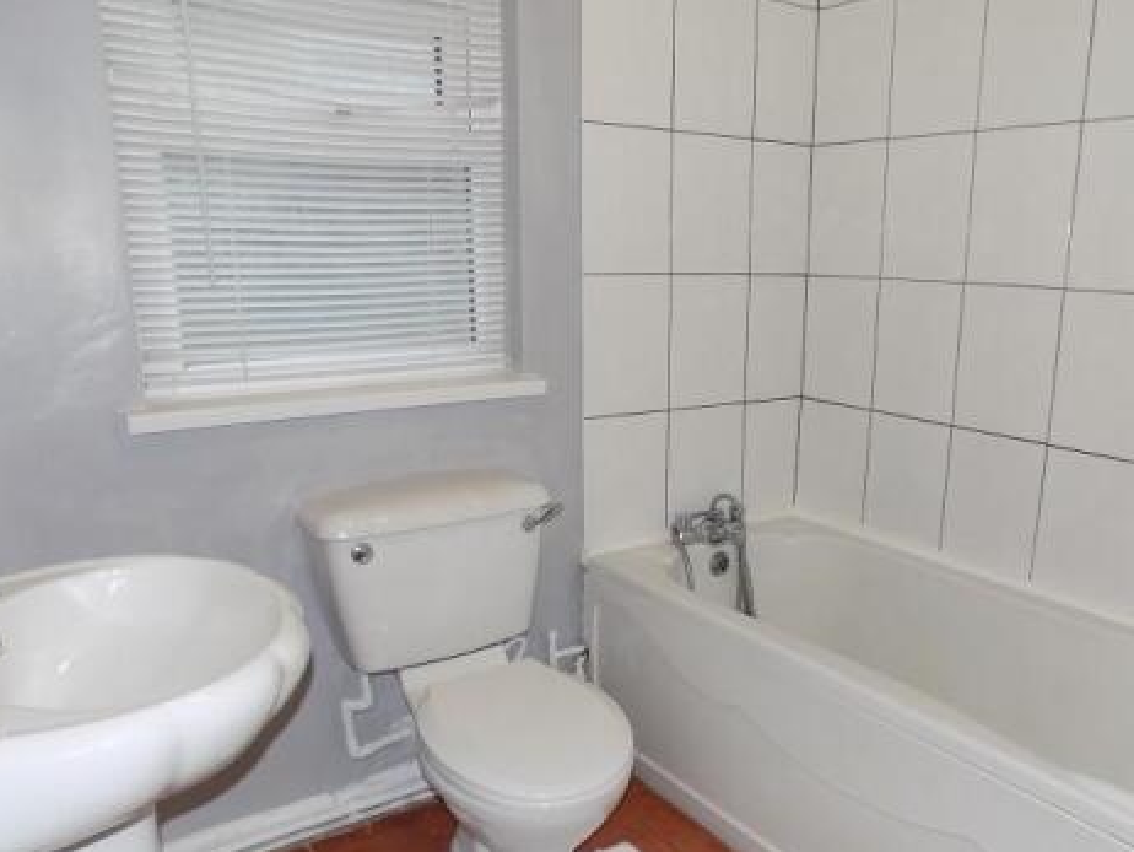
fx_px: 951
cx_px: 652
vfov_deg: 48.1
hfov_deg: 61.3
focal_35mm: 29
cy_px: 495
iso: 200
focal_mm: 4
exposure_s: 1/30
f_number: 3.1
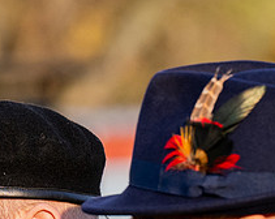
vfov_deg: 1.6
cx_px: 91
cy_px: 304
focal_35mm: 947
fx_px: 7693
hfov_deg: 2.0
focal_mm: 145
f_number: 4
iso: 400
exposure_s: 1/800
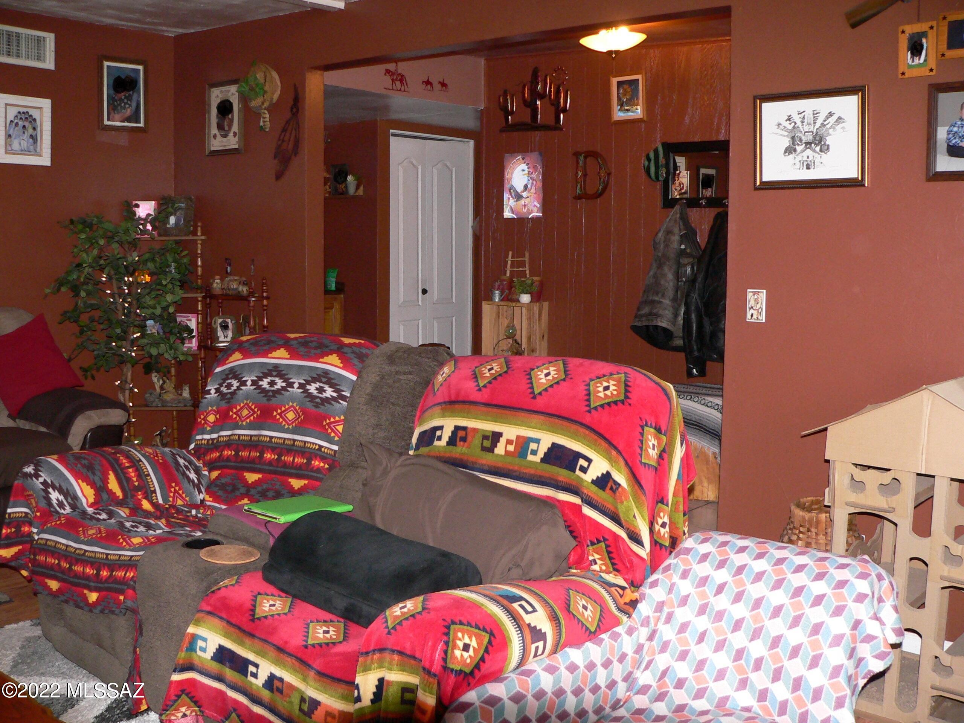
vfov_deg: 39.7
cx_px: 482
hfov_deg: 51.4
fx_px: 1003
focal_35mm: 36
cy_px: 362
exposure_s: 1/60
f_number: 2.8
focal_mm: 6
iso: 200
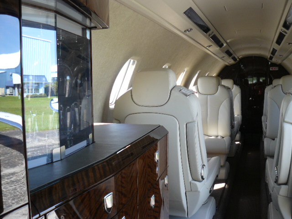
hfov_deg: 51.4
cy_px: 110
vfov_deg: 39.7
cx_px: 146
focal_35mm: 36
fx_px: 304
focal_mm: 6
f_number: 2.8
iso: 100
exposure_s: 1/60
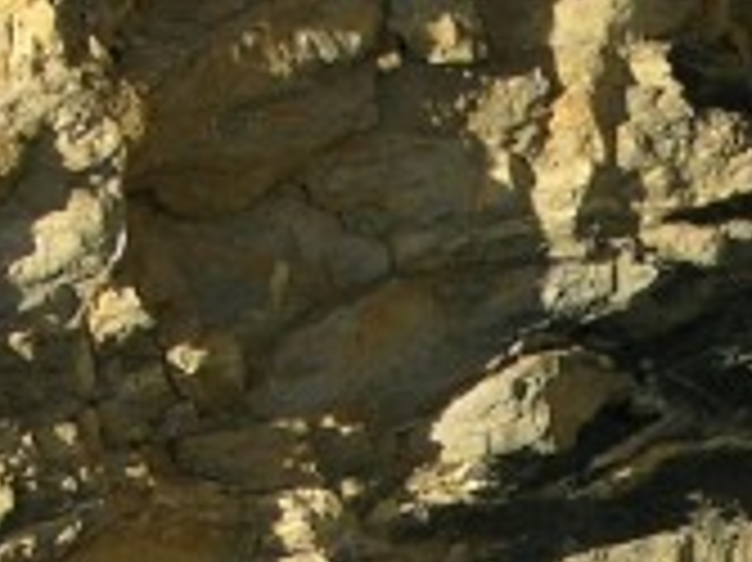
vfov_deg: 6.8
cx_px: 775
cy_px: 787
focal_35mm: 215
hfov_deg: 9.1
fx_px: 4667
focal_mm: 8.9
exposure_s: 1/190
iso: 50
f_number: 5.6
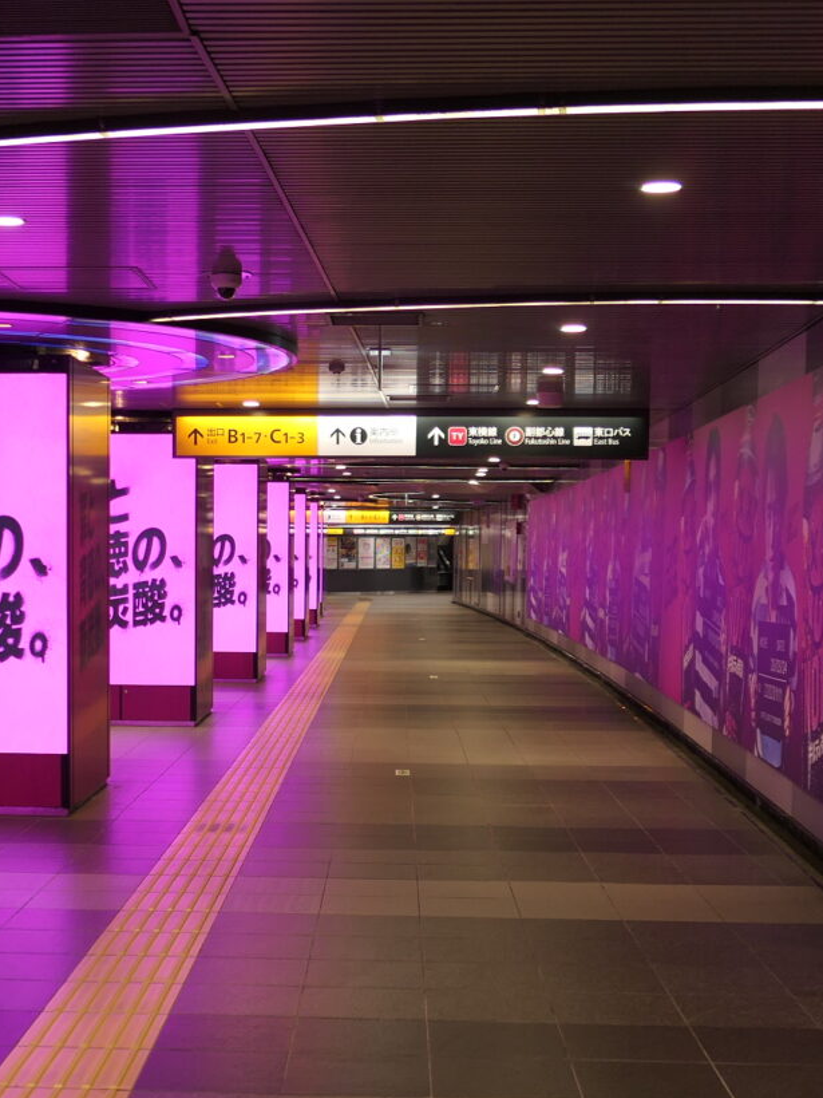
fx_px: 1712
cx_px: 266
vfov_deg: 35.3
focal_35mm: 54
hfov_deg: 26.9
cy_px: 694
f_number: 1.4
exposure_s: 1/125
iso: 125
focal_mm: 8.8
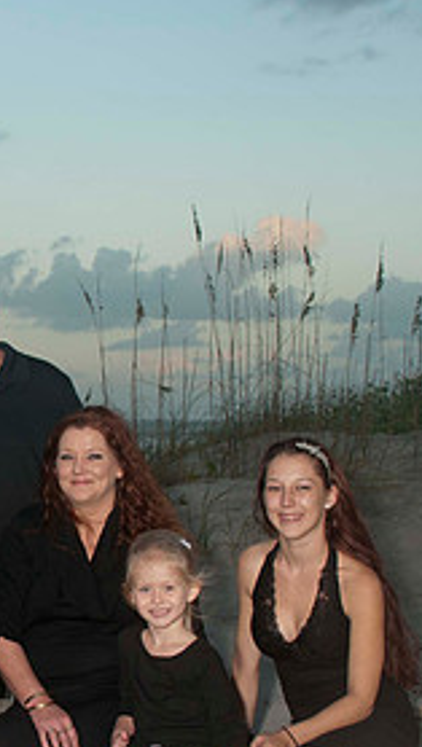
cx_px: -70
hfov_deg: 13.9
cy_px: 445
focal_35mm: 85
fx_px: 1686
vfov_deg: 25.0
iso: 100
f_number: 5.6
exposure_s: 1/80
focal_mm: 26
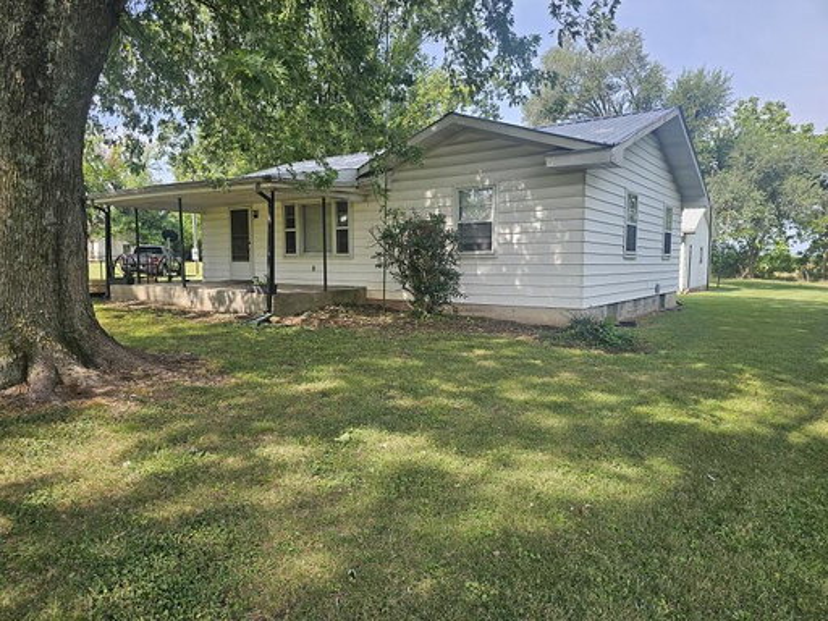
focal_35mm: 23
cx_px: 414
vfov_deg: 58.9
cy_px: 310
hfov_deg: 73.9
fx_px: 550
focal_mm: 6.3
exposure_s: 1/222
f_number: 1.7
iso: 10
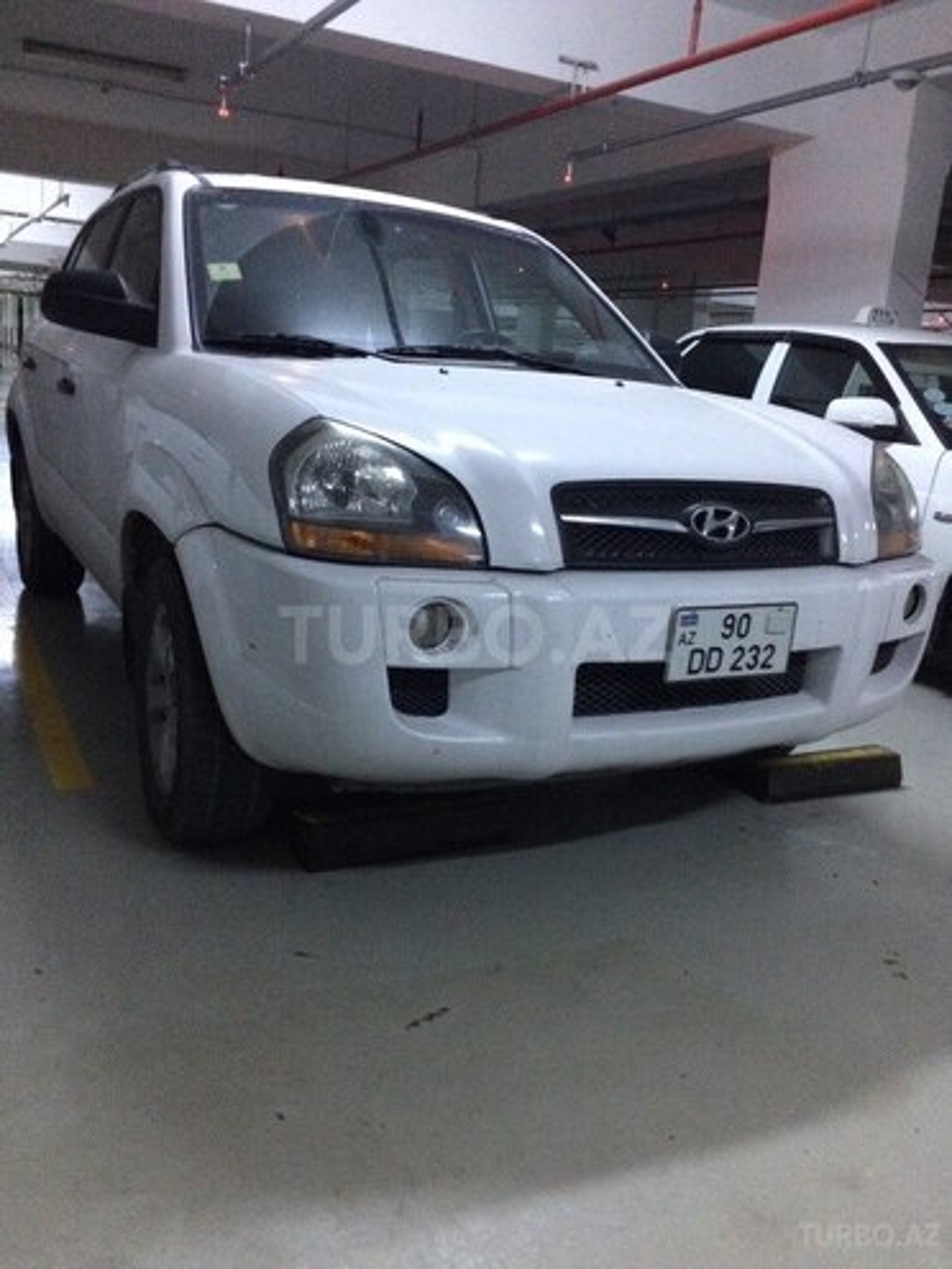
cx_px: 476
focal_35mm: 29
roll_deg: -3.3
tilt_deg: -13.3
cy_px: 634
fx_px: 1063
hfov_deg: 48.2
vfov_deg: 61.7
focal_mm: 4.15
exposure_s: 1/20
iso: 320
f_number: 2.2
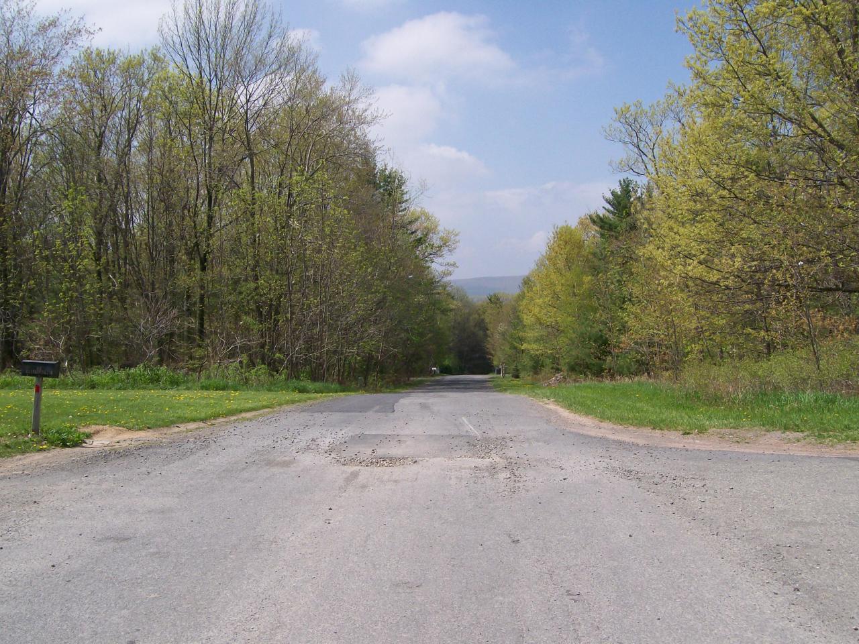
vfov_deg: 39.7
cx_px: 430
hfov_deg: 51.4
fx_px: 893
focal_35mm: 36
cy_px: 322
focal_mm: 6
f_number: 4.8
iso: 80
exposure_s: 1/726
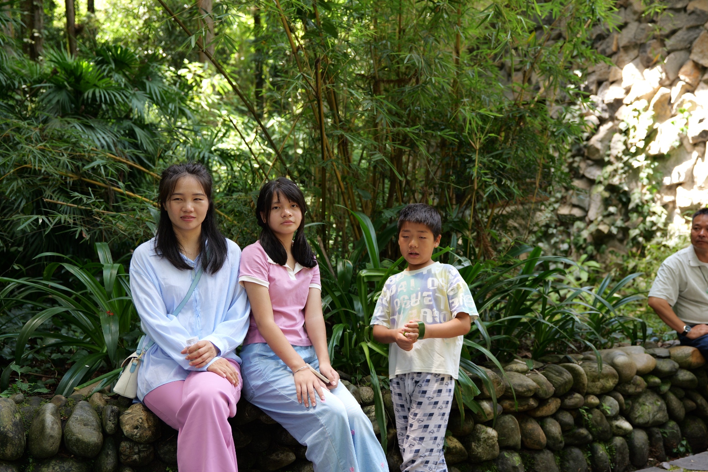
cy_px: 238
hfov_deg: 58.7
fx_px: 629
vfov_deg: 41.1
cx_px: 350
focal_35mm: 32
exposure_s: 1/200
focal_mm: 31
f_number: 2.8
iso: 500
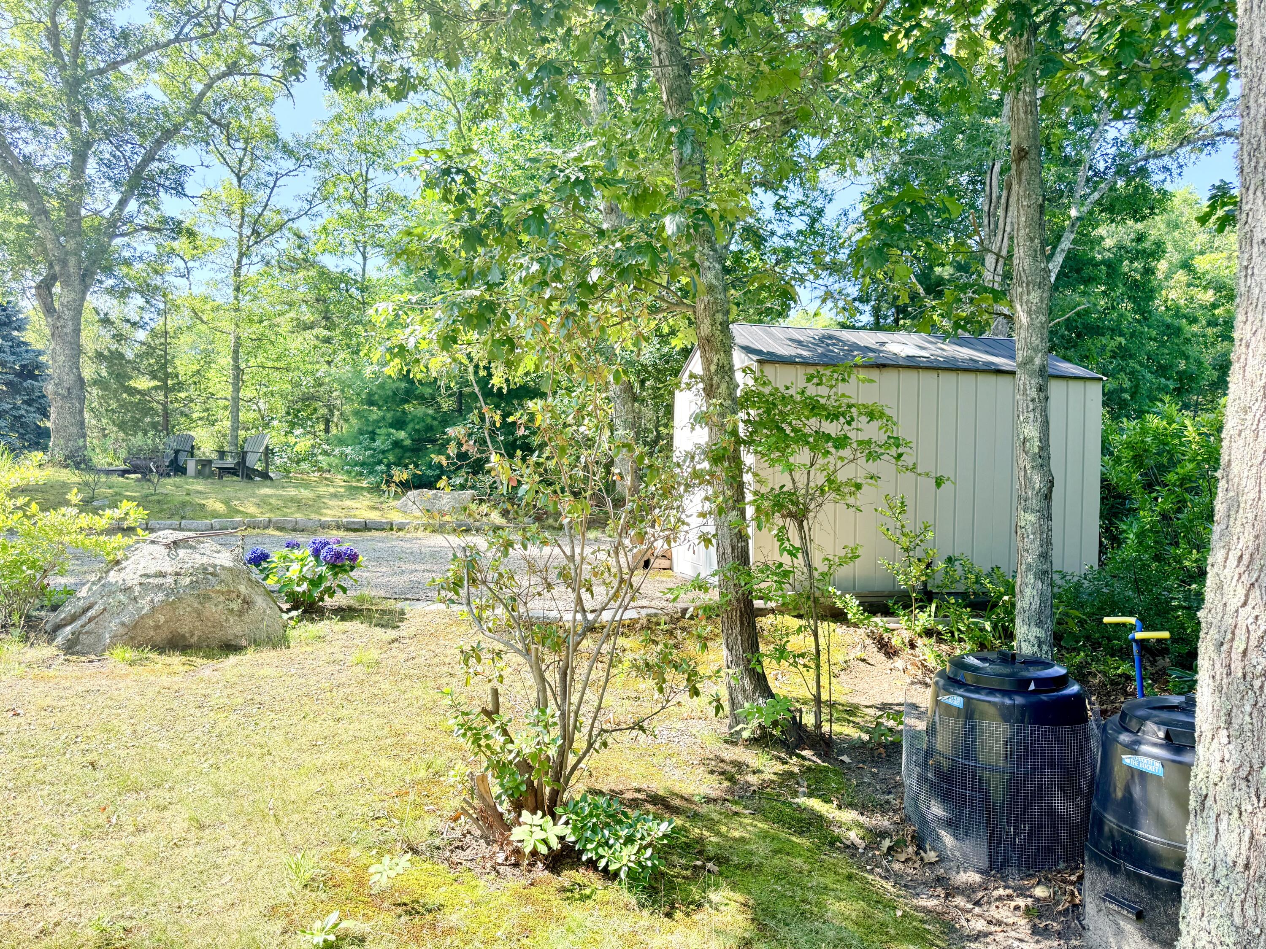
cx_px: 633
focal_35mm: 24
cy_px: 474
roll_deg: -0.6
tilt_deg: +2.2
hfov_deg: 71.6
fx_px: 878
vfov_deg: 56.8
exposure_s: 1/627
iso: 100
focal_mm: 6.76
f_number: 1.78
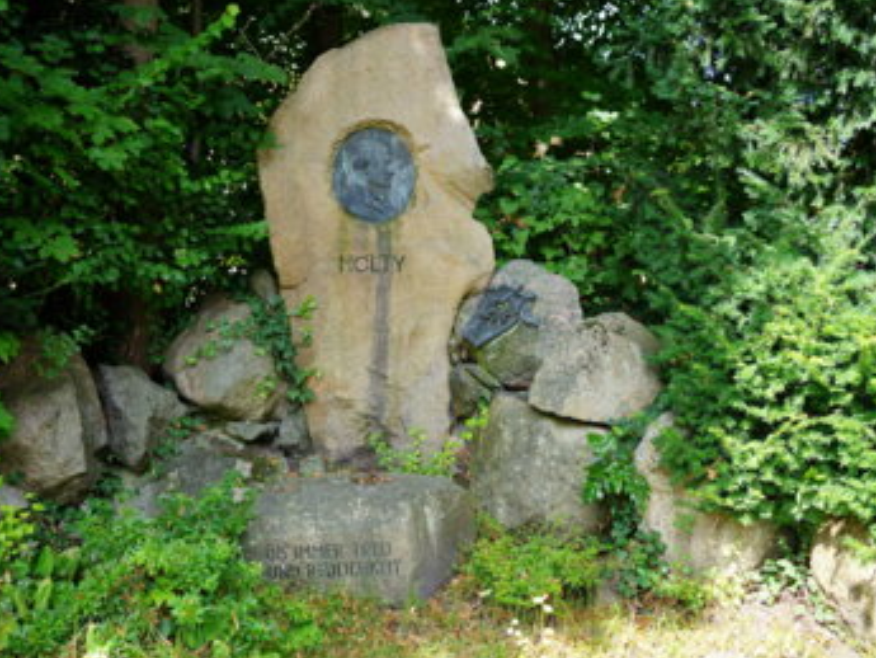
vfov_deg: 36.8
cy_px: 329
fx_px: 987
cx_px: 388
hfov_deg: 47.8
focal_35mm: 39
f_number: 4.5
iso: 100
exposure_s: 1/100
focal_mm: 35
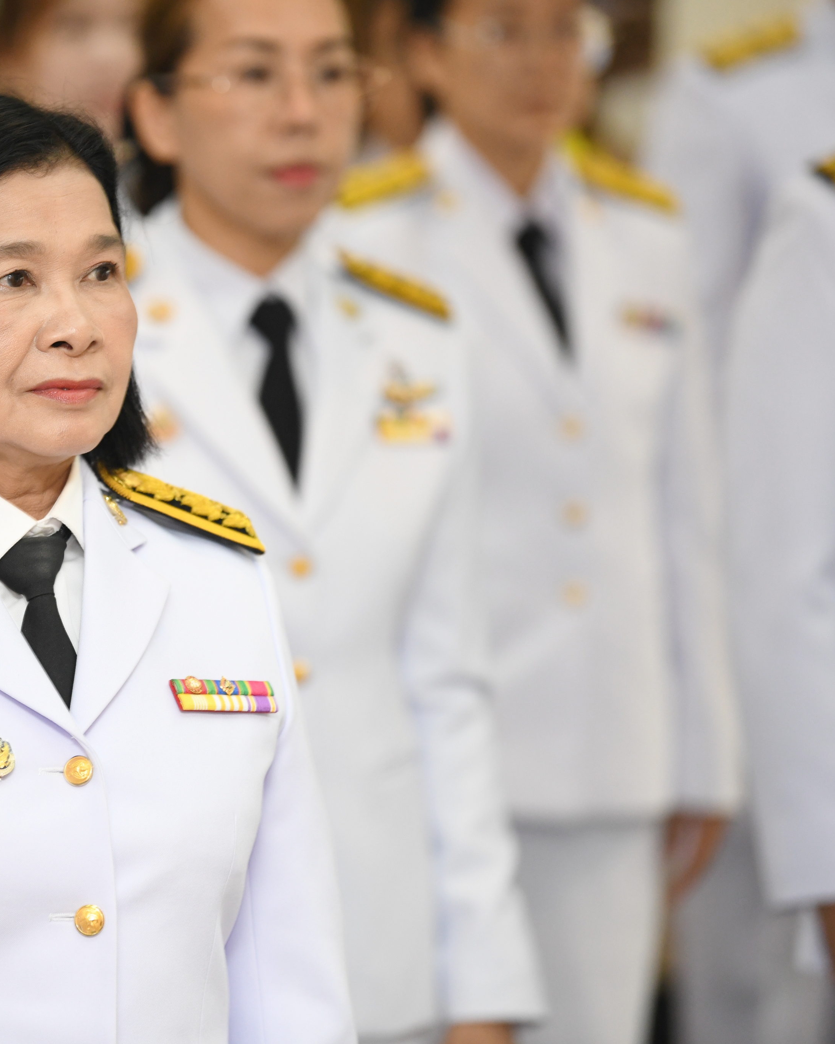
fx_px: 6982
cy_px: 523
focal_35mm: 226
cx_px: 169
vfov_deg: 8.6
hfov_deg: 6.8
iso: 1600
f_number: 2.8
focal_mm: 160
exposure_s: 1/200
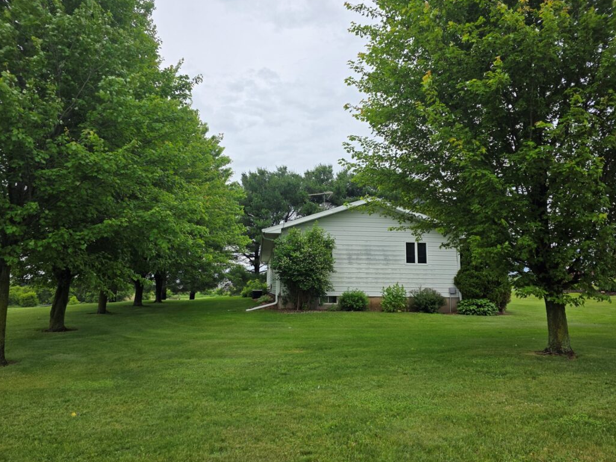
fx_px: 427
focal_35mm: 24
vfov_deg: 56.8
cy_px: 223
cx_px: 306
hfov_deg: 71.6
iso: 80
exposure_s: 1/4333
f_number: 1.7
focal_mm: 6.3
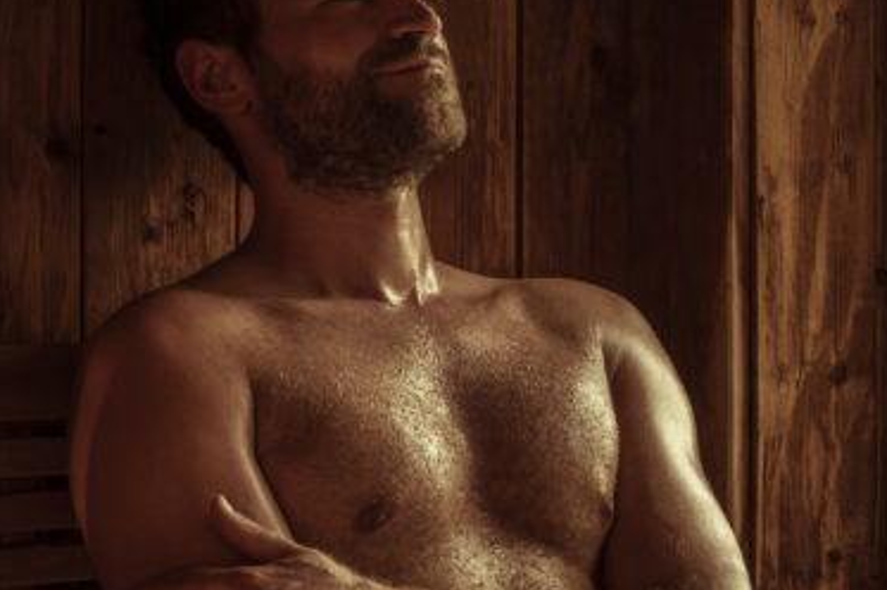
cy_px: 224
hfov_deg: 17.6
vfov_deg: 12.1
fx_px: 2782
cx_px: -31
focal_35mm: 113
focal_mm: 54
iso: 400
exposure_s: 1/80
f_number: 4.5
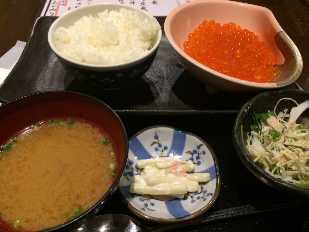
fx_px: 259
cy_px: 116
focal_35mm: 29
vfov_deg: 48.2
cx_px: 154
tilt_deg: -51.8
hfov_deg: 61.7
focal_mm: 4.15
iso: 250
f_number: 2.2
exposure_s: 1/33
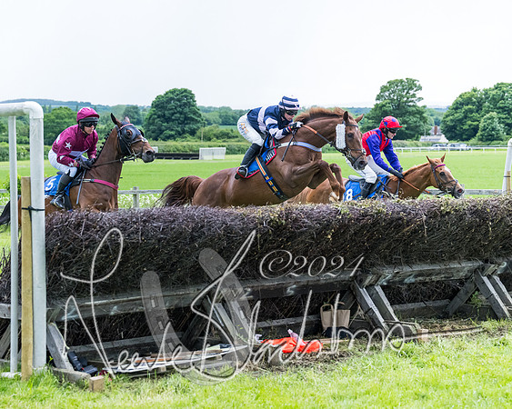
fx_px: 1257
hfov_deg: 23.0
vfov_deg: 18.5
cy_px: 203
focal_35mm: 83
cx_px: 192
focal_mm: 70
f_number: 4
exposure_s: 1/1600
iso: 2000
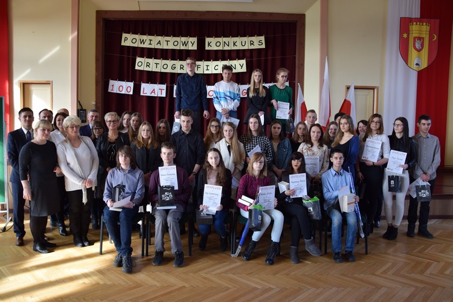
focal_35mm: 27
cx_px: 226
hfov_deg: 67.4
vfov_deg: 47.9
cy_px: 151
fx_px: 340
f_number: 4.5
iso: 400
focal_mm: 18
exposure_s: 1/80
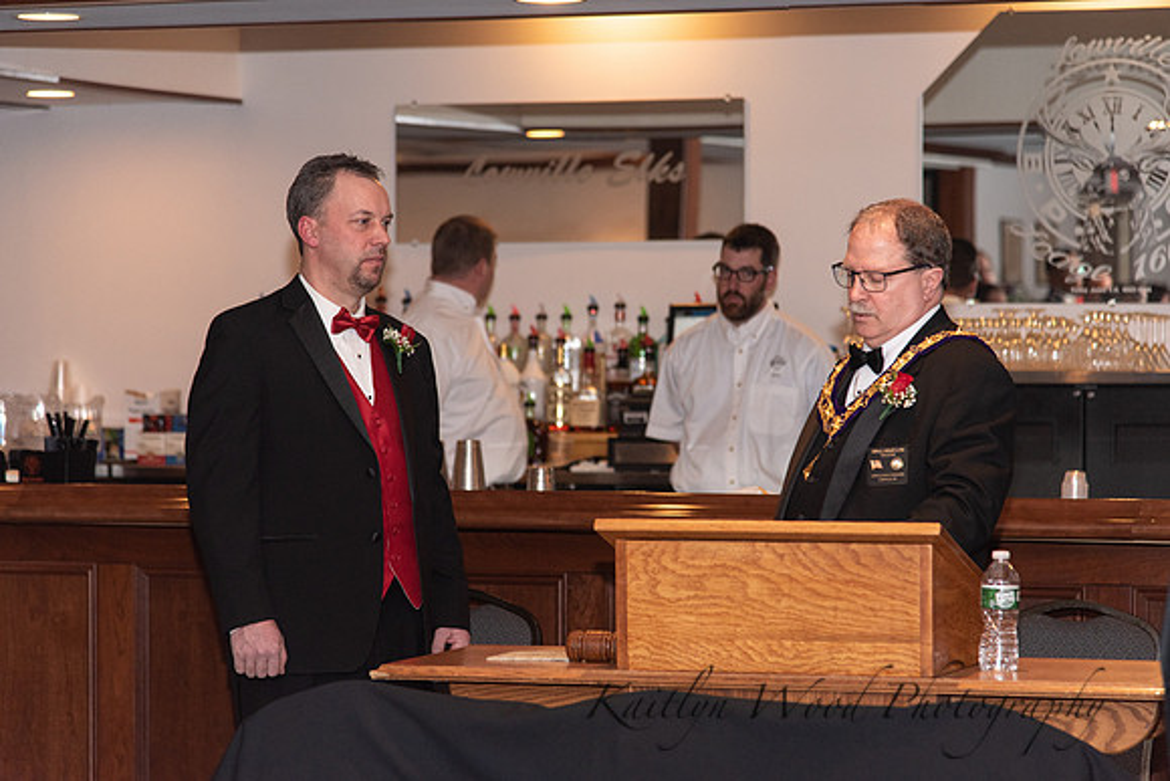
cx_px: 585
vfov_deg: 11.4
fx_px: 3901
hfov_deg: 17.1
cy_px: 390
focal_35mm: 120
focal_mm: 120
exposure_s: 1/200
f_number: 4
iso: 800
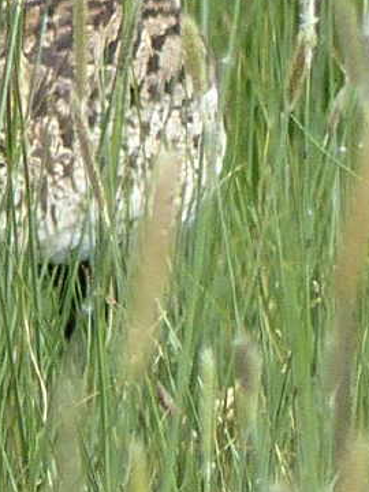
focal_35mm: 1665
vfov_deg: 1.2
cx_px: 126
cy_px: -46
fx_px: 23665
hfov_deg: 0.9
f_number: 4
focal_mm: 108
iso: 100
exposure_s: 1/640
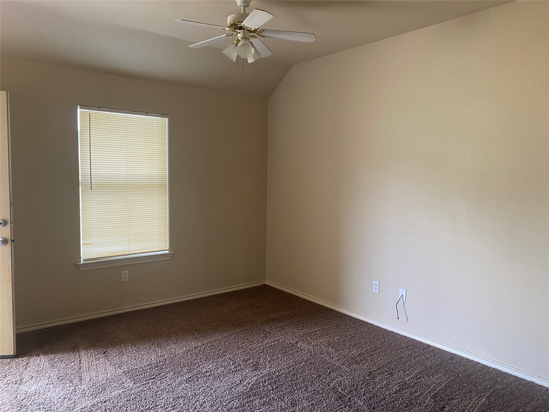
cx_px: 274
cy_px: 206
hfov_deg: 67.3
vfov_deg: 53.1
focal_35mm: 26
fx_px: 412
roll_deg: -1.3
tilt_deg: -4.4
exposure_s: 1/60
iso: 160
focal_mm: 4.25
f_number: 1.8
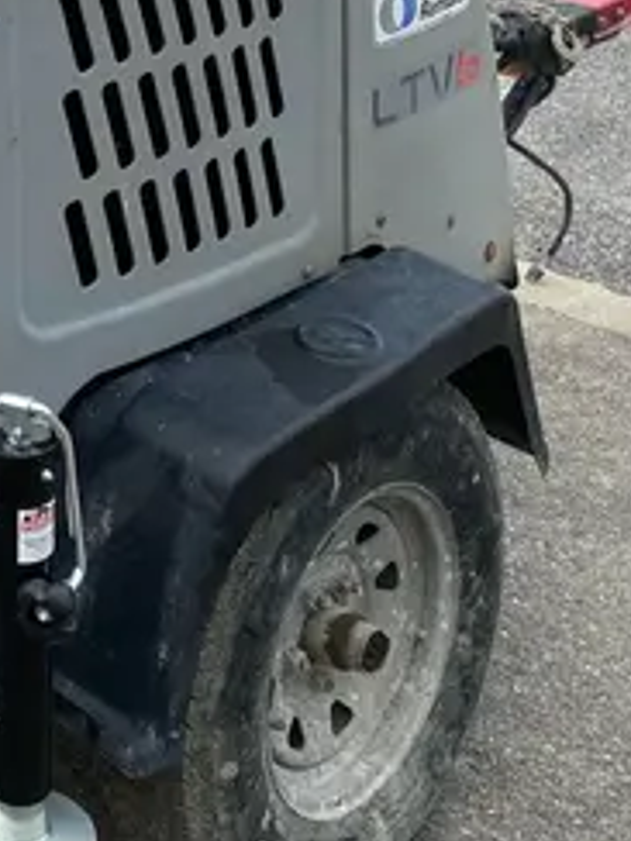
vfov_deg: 23.2
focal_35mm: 78
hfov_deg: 18.5
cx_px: 14
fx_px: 1896
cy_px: -126
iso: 32
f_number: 1.8
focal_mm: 4.25
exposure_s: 1/1754
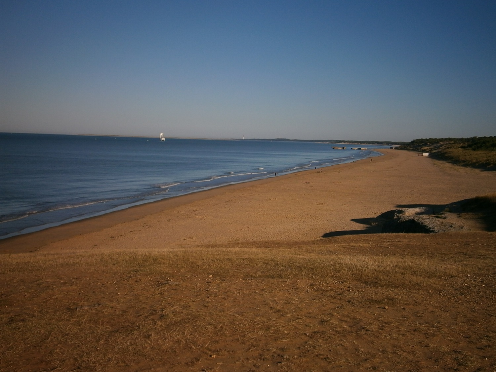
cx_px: 248
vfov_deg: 30.9
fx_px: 673
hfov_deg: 40.4
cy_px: 186
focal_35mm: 47
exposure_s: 1/2000
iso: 80
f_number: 3.4
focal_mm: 8.3
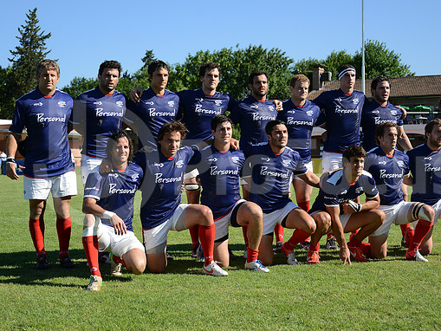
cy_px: 165
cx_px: 244
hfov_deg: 33.7
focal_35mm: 57
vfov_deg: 25.7
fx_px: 726
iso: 250
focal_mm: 52
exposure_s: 1/1250
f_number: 4.5
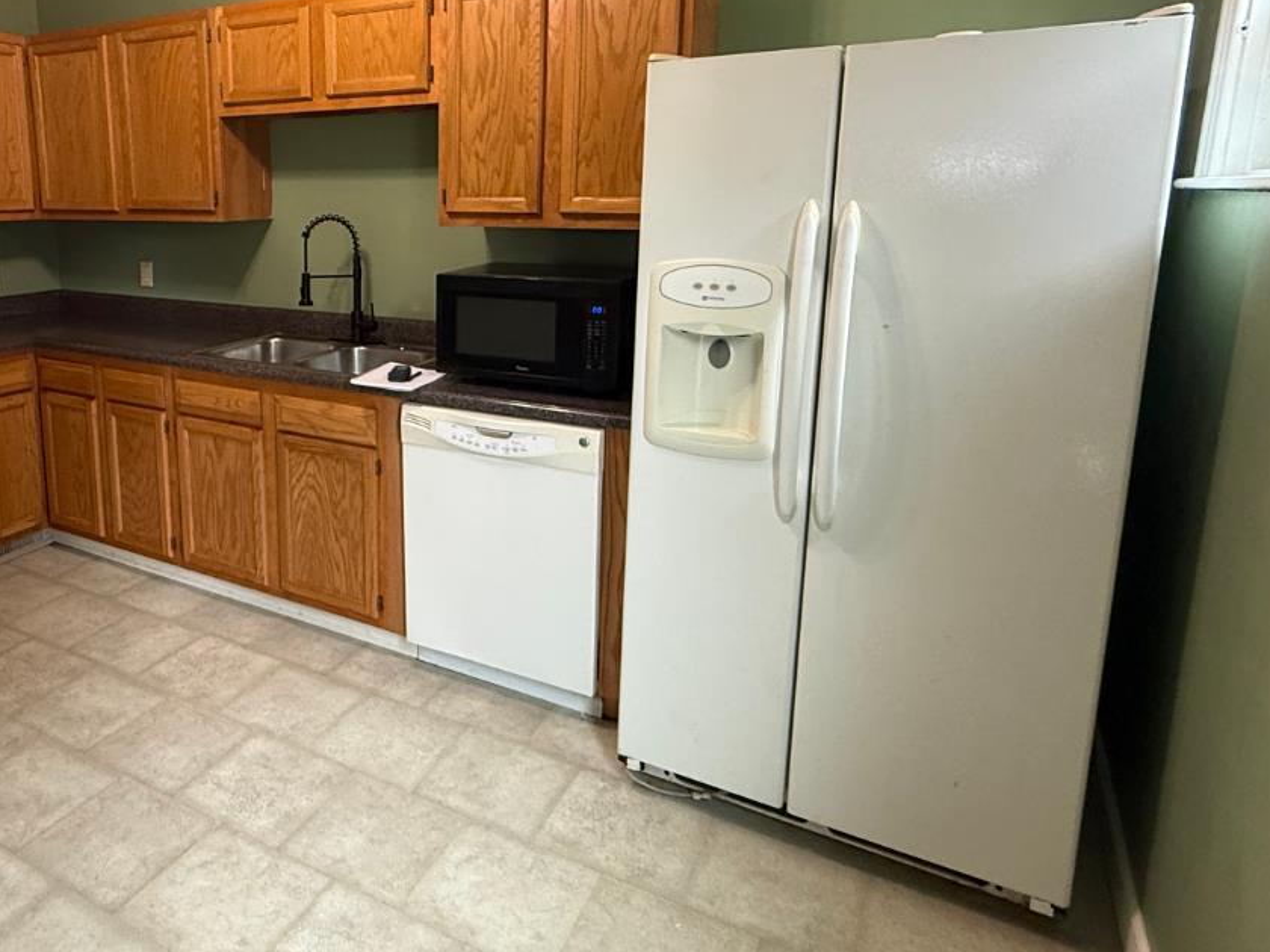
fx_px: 917
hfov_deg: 66.7
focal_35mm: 25
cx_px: 383
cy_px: 351
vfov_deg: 54.2
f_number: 2.2
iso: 320
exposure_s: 1/60
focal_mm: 2.22
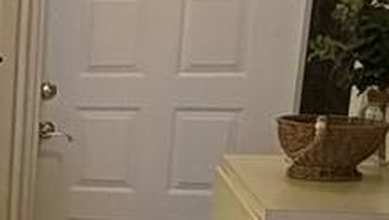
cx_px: -387
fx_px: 1145
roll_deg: +1.8
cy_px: 264
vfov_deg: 10.7
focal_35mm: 111
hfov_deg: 15.4
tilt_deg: -12.6
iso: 250
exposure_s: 1/120
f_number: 2.2
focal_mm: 2.22
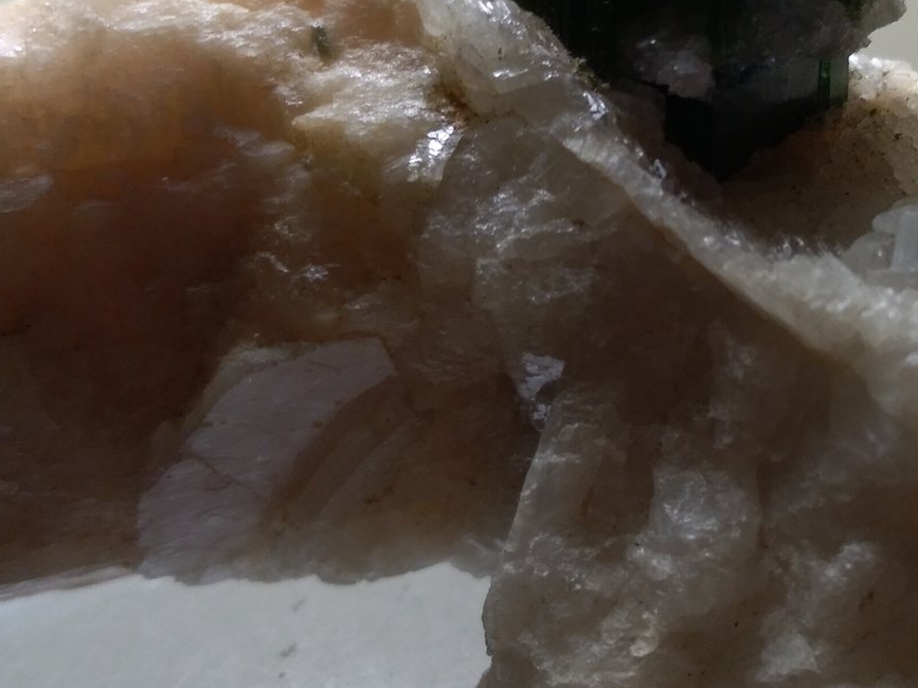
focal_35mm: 48
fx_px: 1273
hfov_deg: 38.8
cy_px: 210
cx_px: 670
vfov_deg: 30.0
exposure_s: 1/100
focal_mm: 3.54
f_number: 2
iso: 123
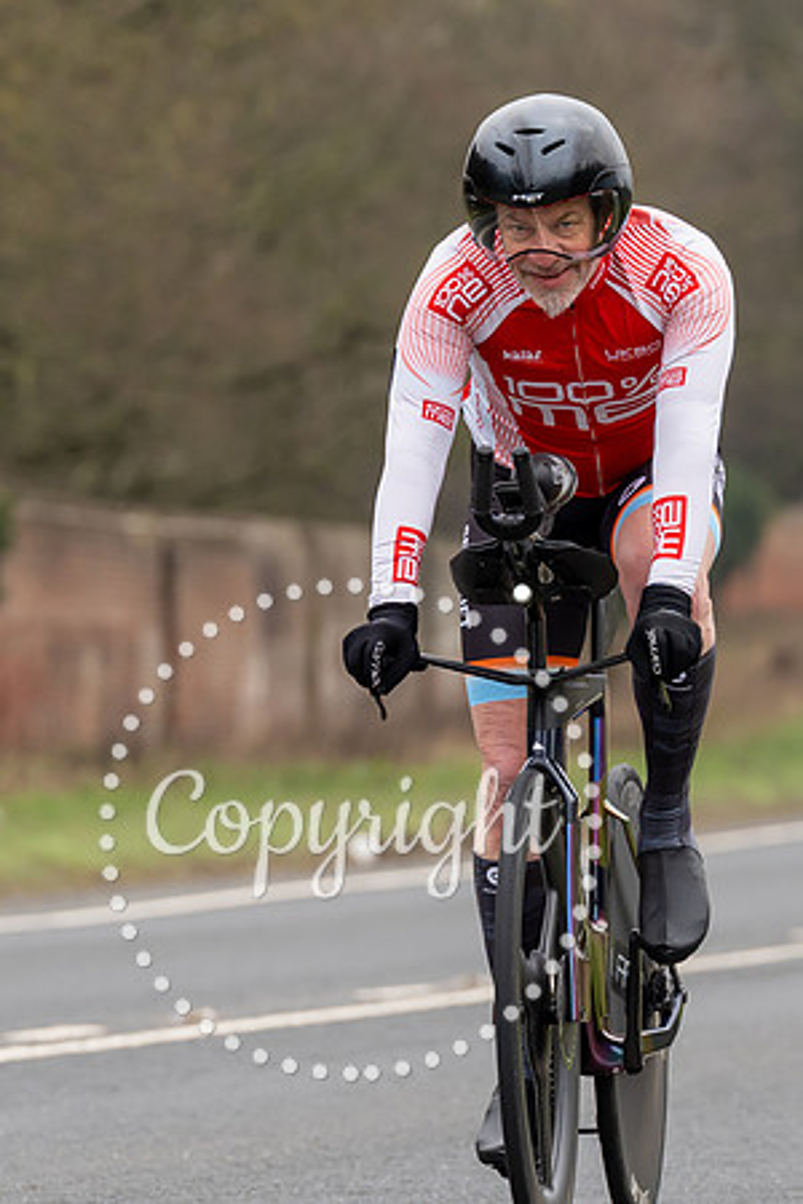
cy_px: 329
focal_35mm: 436
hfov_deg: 3.2
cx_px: 494
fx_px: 14593
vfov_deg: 4.7
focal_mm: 200
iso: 640
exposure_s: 1/1000
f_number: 5
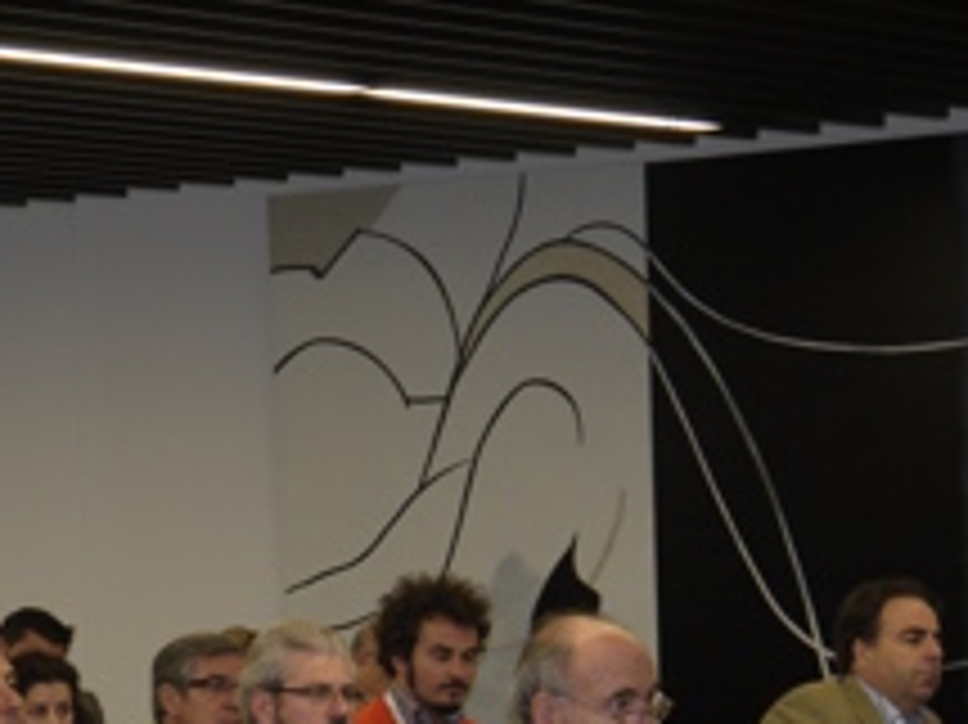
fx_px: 4025
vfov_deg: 10.2
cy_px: 825
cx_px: 126
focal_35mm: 144
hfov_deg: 13.6
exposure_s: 1/50
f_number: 5
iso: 250
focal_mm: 31
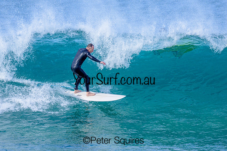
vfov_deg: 1.3
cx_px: 103
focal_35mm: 1099
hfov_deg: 1.9
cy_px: 64
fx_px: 6934
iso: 640
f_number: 6.3
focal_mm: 800
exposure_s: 1/2000
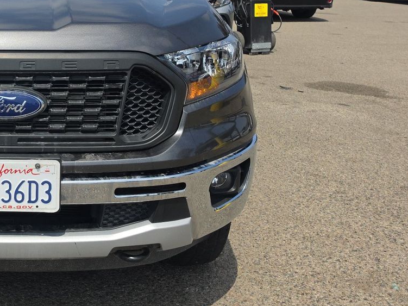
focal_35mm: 49
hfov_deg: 34.6
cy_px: 80
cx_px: -19
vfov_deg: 29.2
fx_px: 577
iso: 64
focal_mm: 6.5
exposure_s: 1/7058
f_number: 1.4
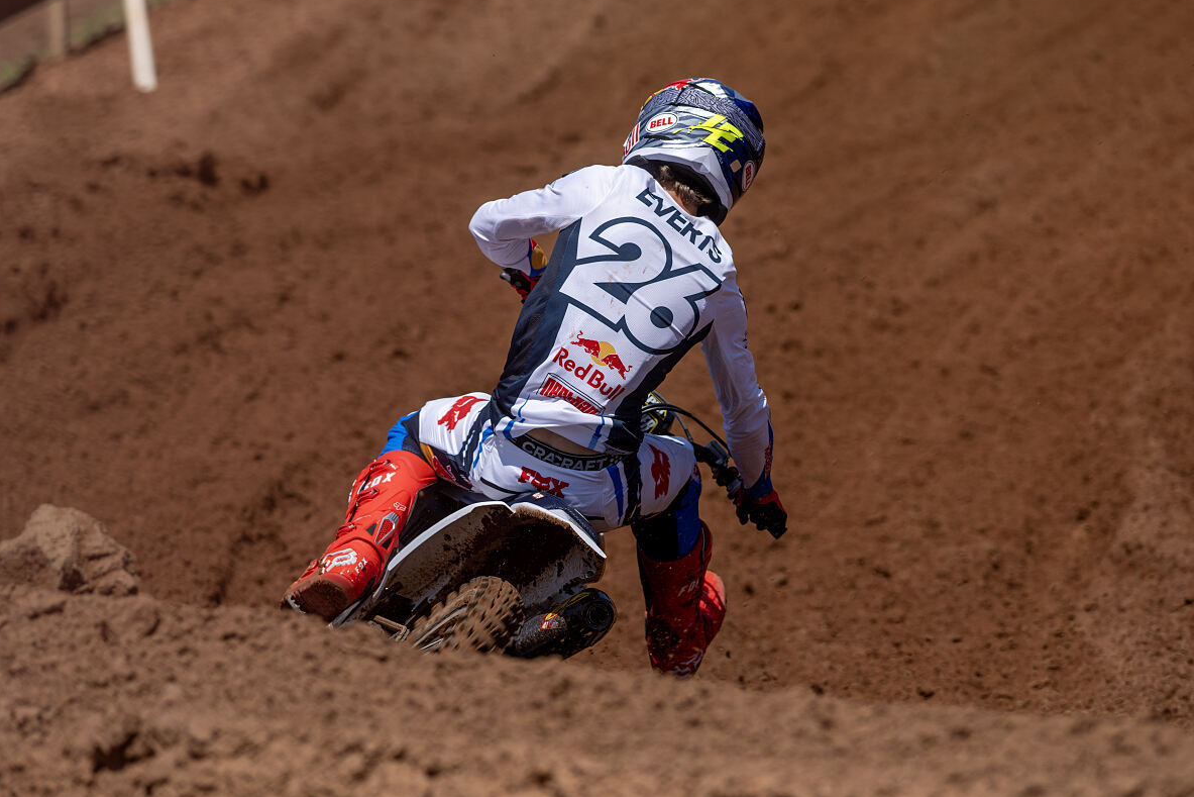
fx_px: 10415
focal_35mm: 314
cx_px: 591
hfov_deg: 6.6
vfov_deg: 4.4
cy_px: 402
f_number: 4
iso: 64
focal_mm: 300
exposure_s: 1/1250
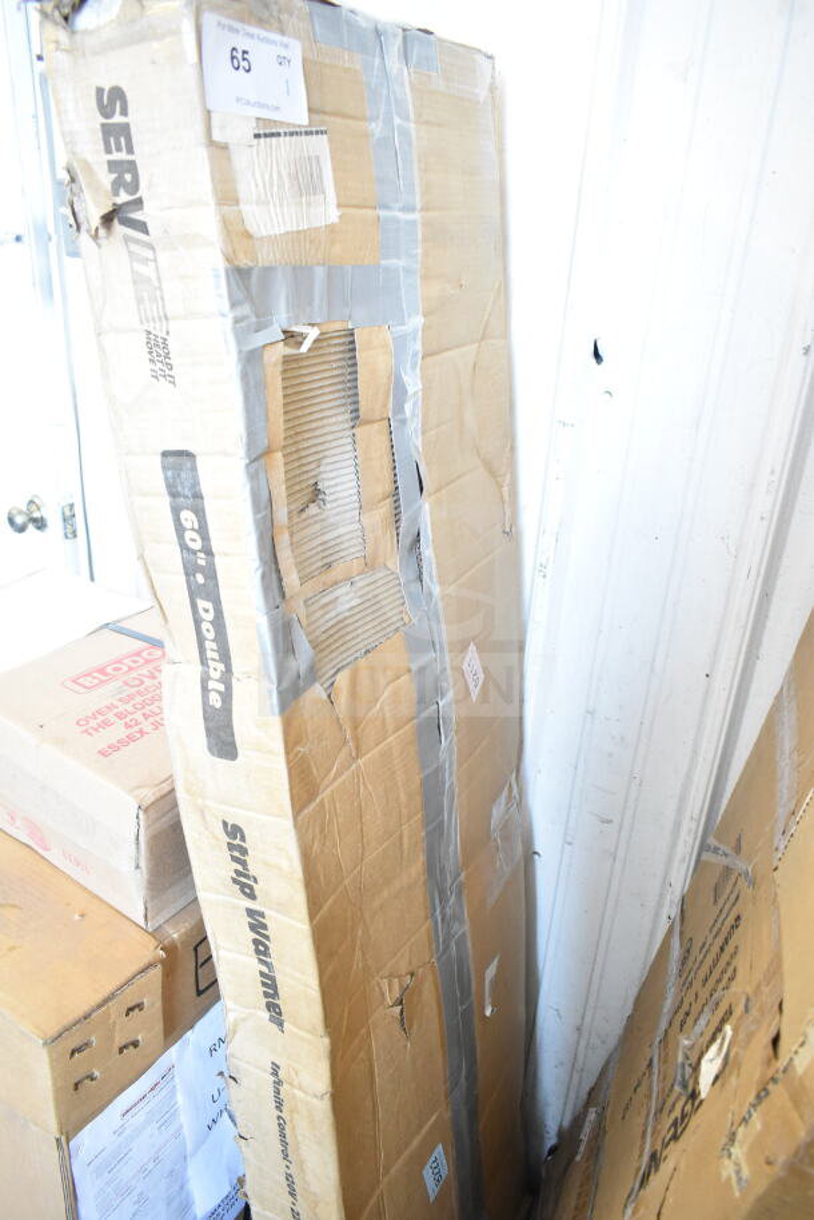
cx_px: 407
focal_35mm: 27
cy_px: 610
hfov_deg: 48.0
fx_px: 915
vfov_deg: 67.4
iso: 1600
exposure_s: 1/60
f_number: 4
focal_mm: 18
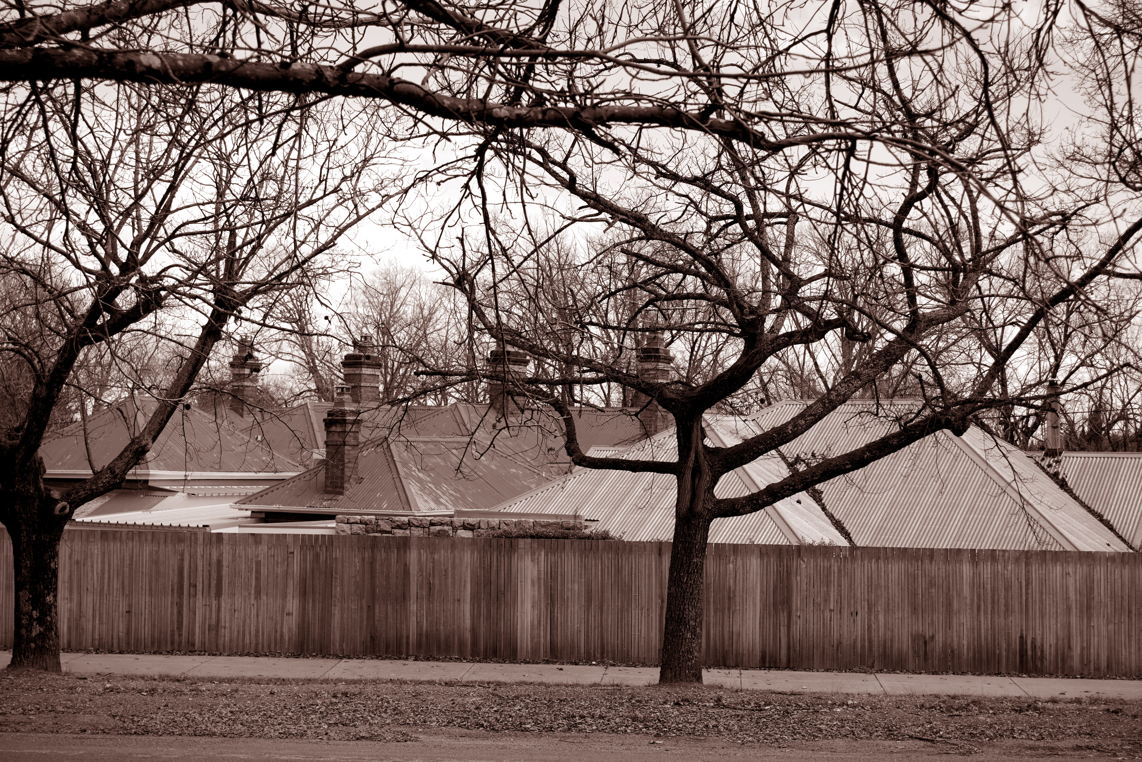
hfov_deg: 33.4
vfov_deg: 22.6
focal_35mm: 60
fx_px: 1903
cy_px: 381
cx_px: 571
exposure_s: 1/250
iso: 100
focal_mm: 40
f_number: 5.6
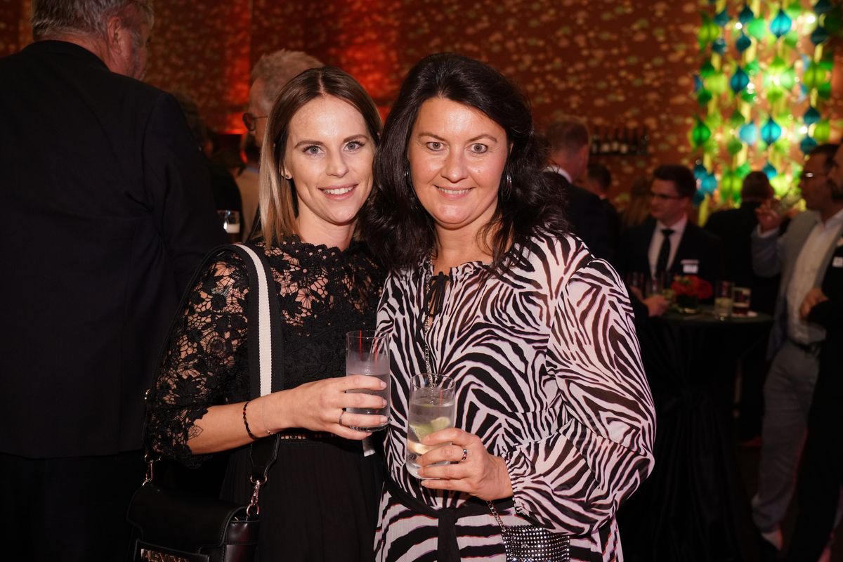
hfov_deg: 54.4
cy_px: 281
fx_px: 820
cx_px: 422
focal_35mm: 35
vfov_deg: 37.9
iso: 2500
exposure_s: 1/25
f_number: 4
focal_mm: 35
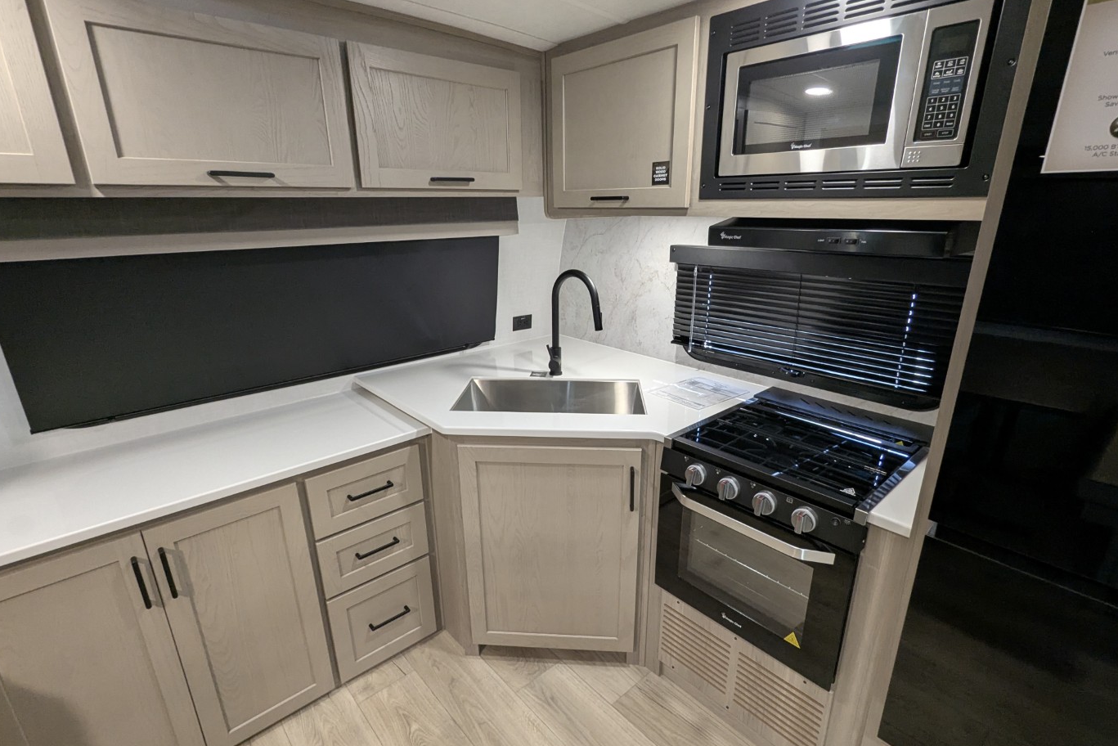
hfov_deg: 93.3
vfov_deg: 70.5
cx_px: 561
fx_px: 528
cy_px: 384
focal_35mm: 17
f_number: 2.2
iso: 192
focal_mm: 2.35
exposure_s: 1/26
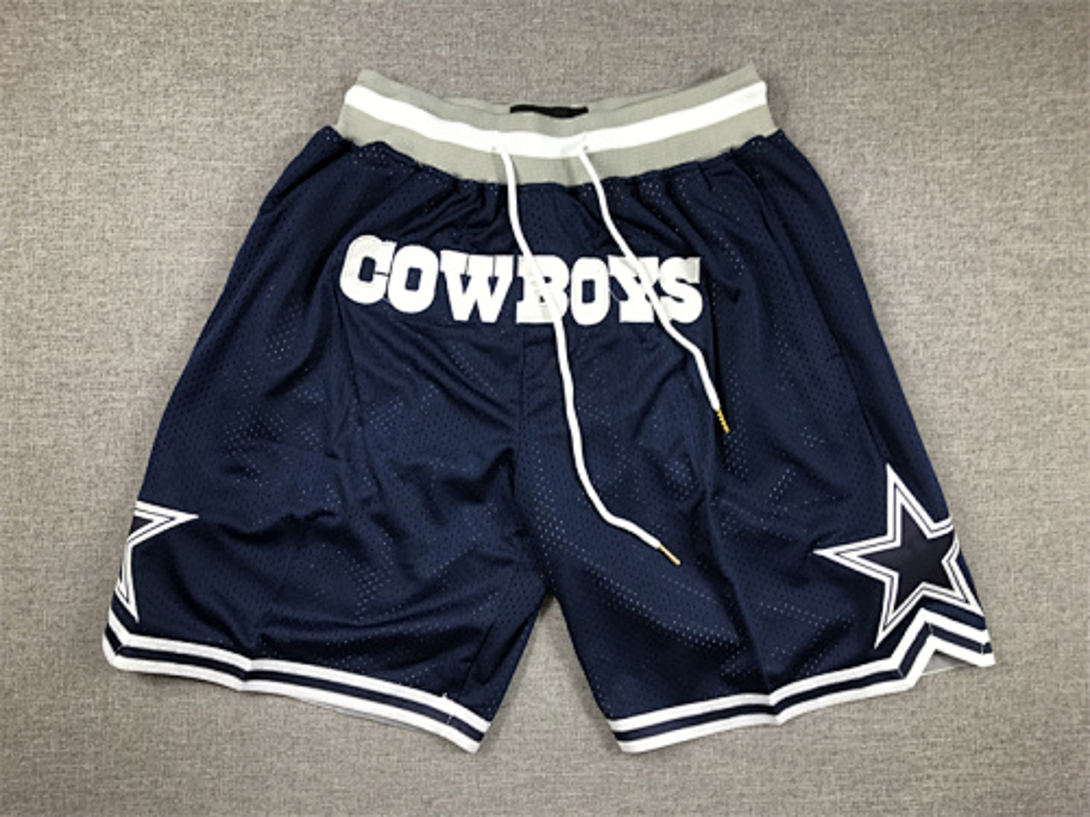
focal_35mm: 28
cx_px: 545
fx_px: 882
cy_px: 408
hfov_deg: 63.4
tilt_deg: -87.3
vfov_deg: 49.7
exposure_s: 1/50
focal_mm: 3.99
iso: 25
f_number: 1.8
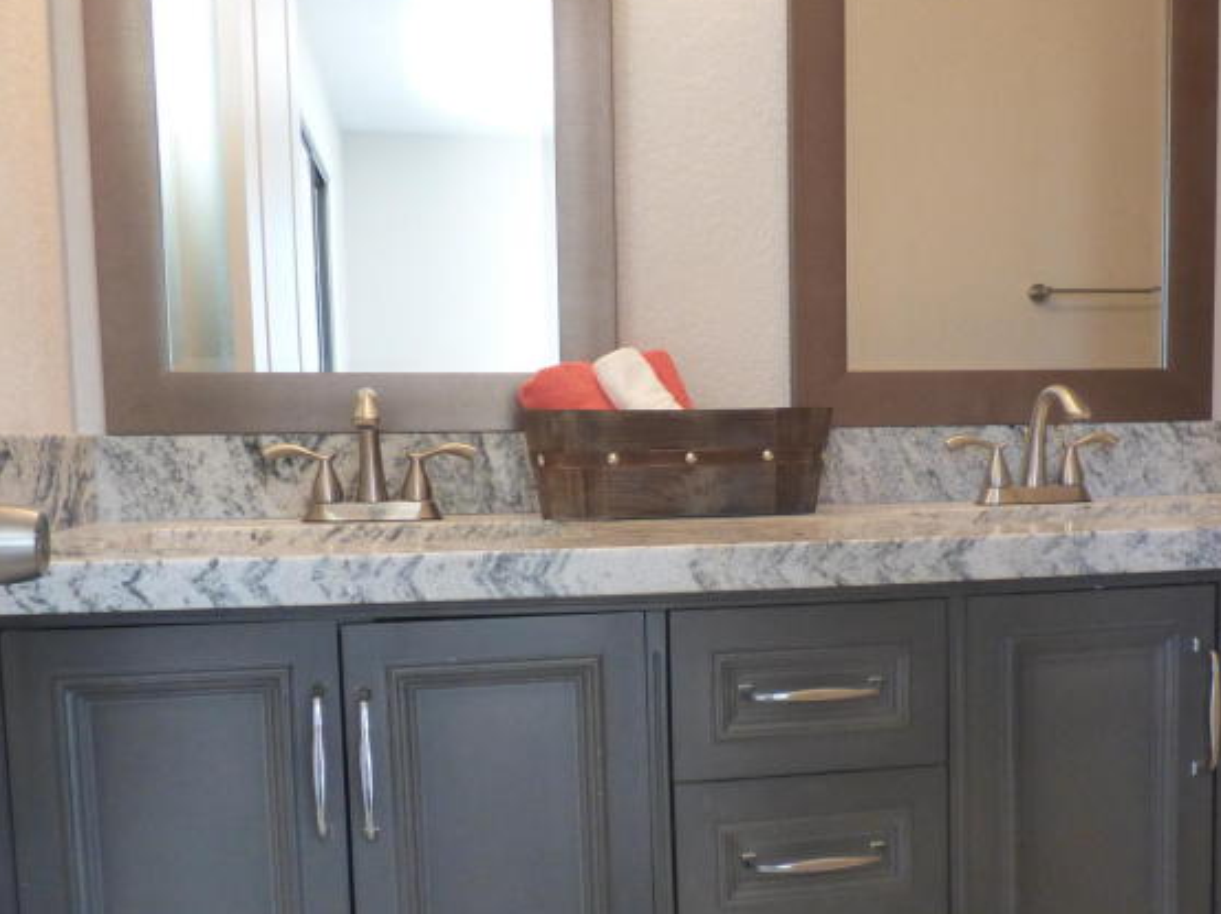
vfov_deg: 38.3
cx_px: 774
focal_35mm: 37
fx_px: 1305
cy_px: 584
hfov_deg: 49.6
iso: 400
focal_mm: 3.58
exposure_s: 1/40
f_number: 2.8
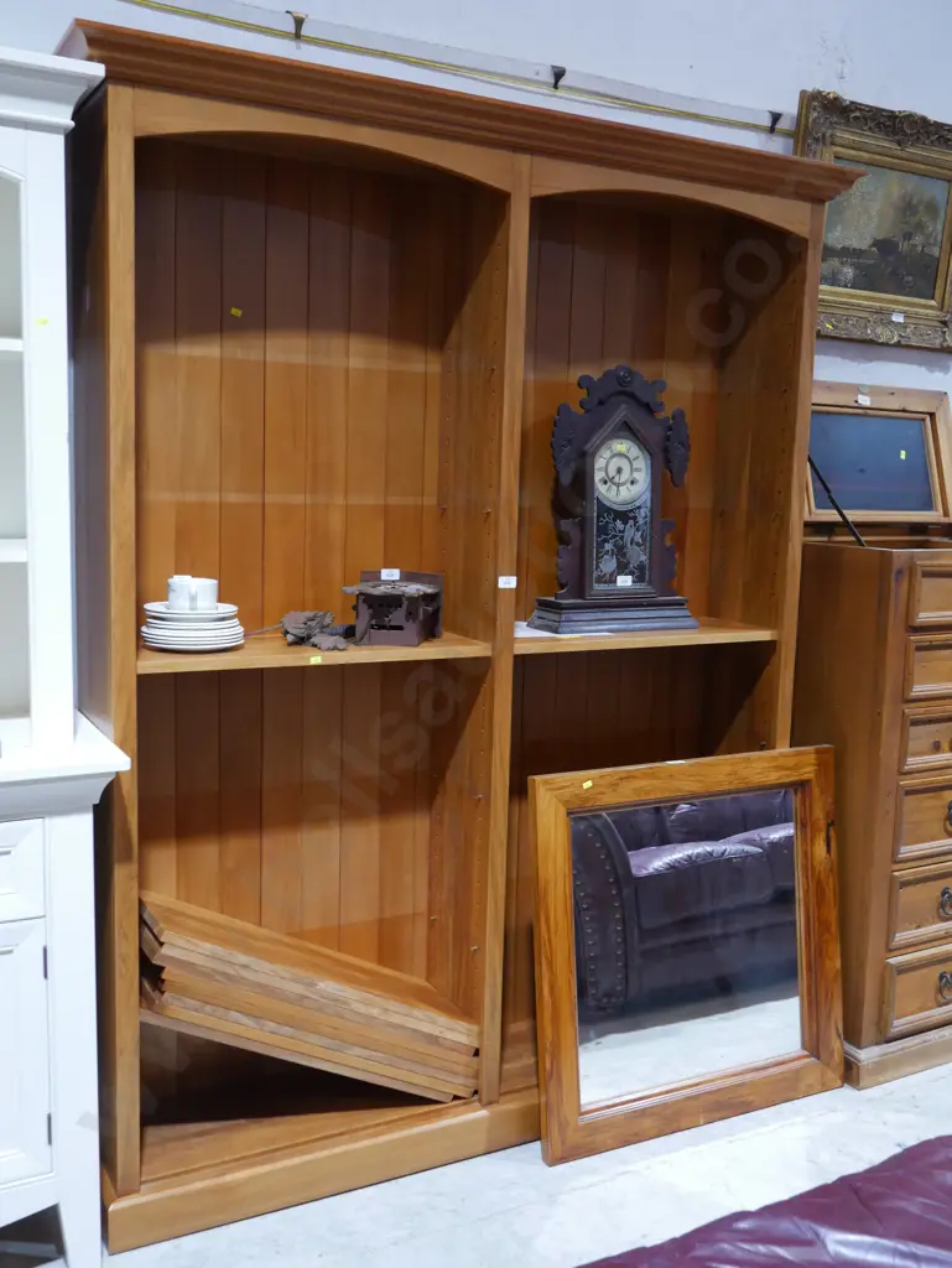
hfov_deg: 41.8
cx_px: 476
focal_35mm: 34
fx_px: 1246
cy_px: 634
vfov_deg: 53.9
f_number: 4
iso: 800
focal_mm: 17
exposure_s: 1/60
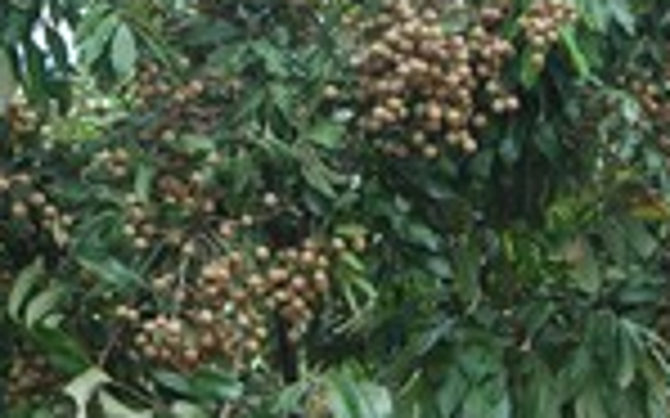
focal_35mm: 123
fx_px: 2245
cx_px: 198
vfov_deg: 10.5
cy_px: -31
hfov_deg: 16.9
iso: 200
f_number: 8
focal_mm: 24
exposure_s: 1/100
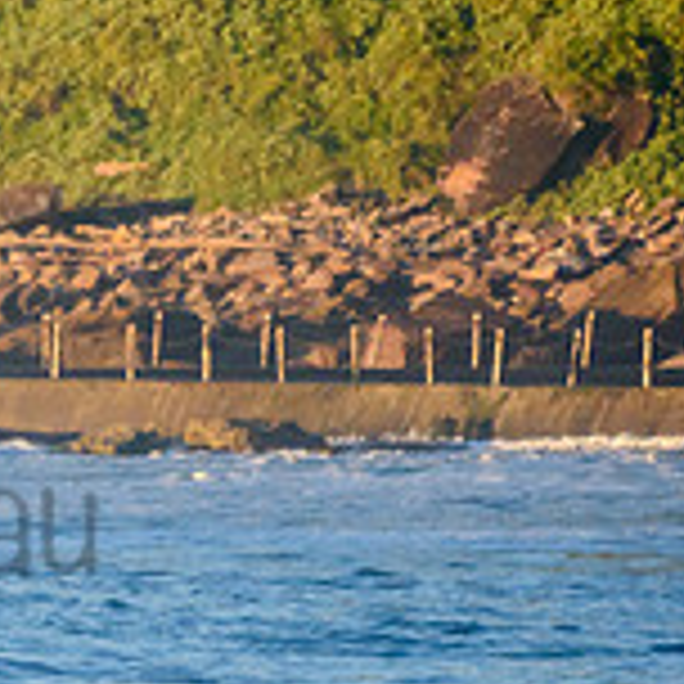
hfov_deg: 0.7
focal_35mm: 2554
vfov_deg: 0.7
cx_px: -378
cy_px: 470
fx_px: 57096
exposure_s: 1/1250
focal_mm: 500
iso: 640
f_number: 5.6
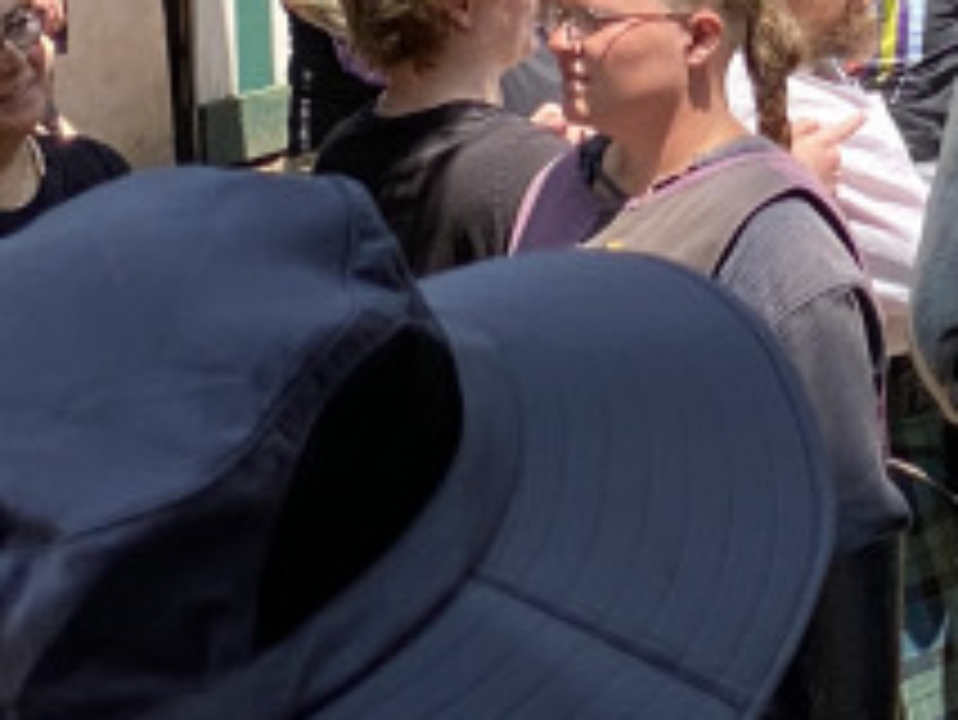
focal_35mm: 250
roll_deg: +1.1
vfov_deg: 5.9
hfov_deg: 7.5
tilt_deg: -6.2
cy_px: -410
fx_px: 6923
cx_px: 2087
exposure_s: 1/521
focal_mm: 6
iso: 20
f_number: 2
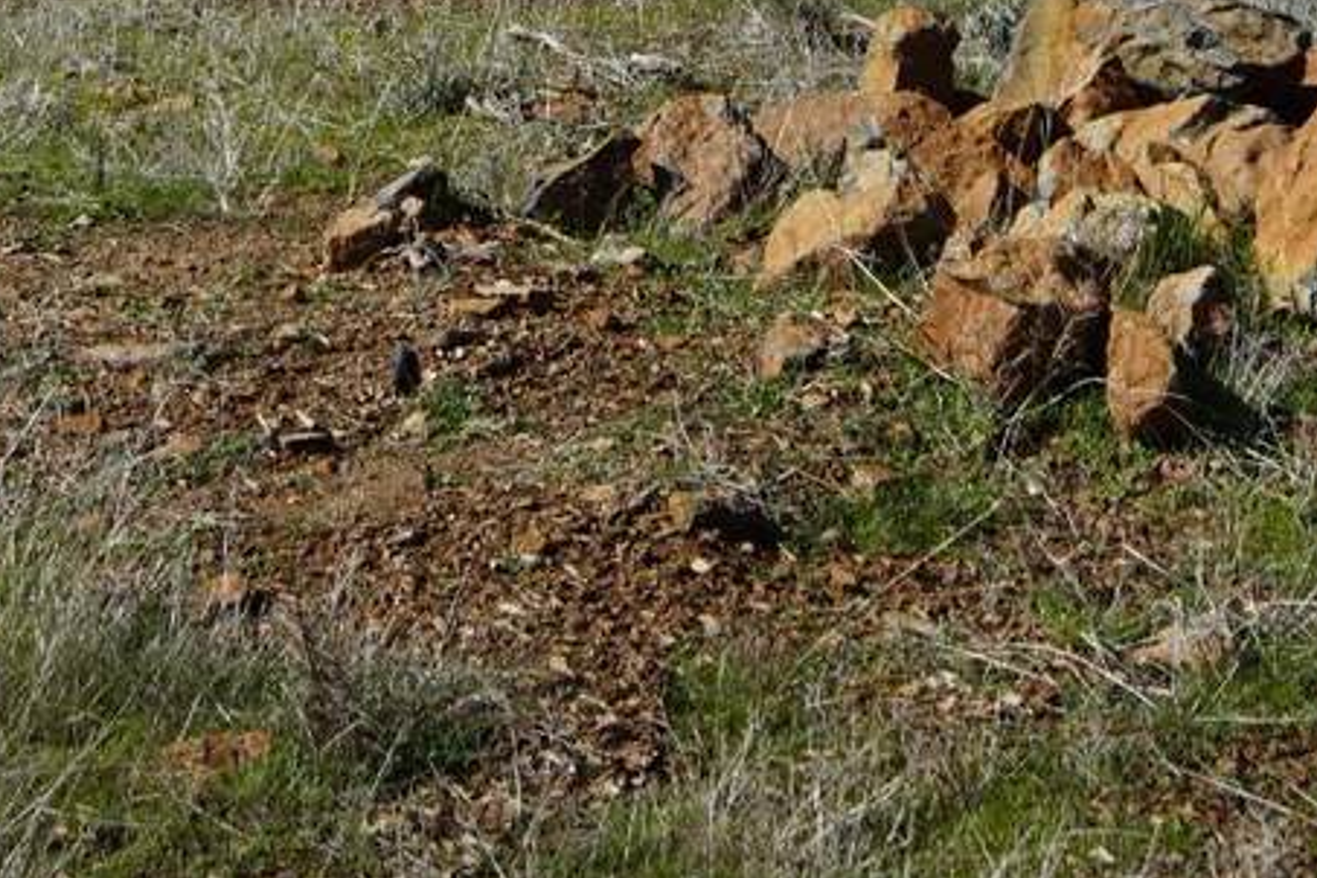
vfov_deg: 13.2
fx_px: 3621
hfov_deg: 20.6
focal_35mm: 99
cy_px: -356
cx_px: 750
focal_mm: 35
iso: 100
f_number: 14
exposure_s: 1/125
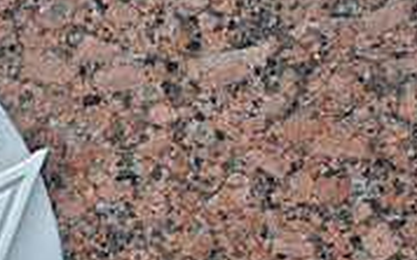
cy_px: 273
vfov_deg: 4.7
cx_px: -237
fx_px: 3169
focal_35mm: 279
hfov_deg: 7.4
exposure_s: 1/125
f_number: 5.6
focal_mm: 56
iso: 200
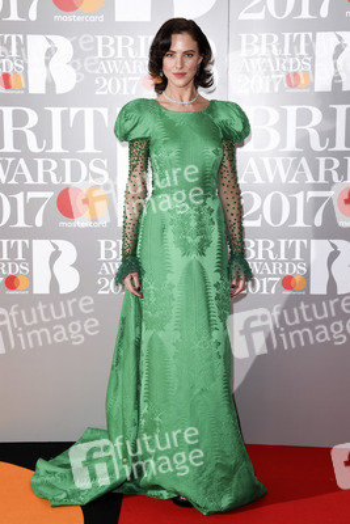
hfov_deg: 20.9
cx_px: 175
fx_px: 947
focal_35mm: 65
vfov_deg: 30.9
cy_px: 262
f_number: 5.6
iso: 400
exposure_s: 1/250
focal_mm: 65
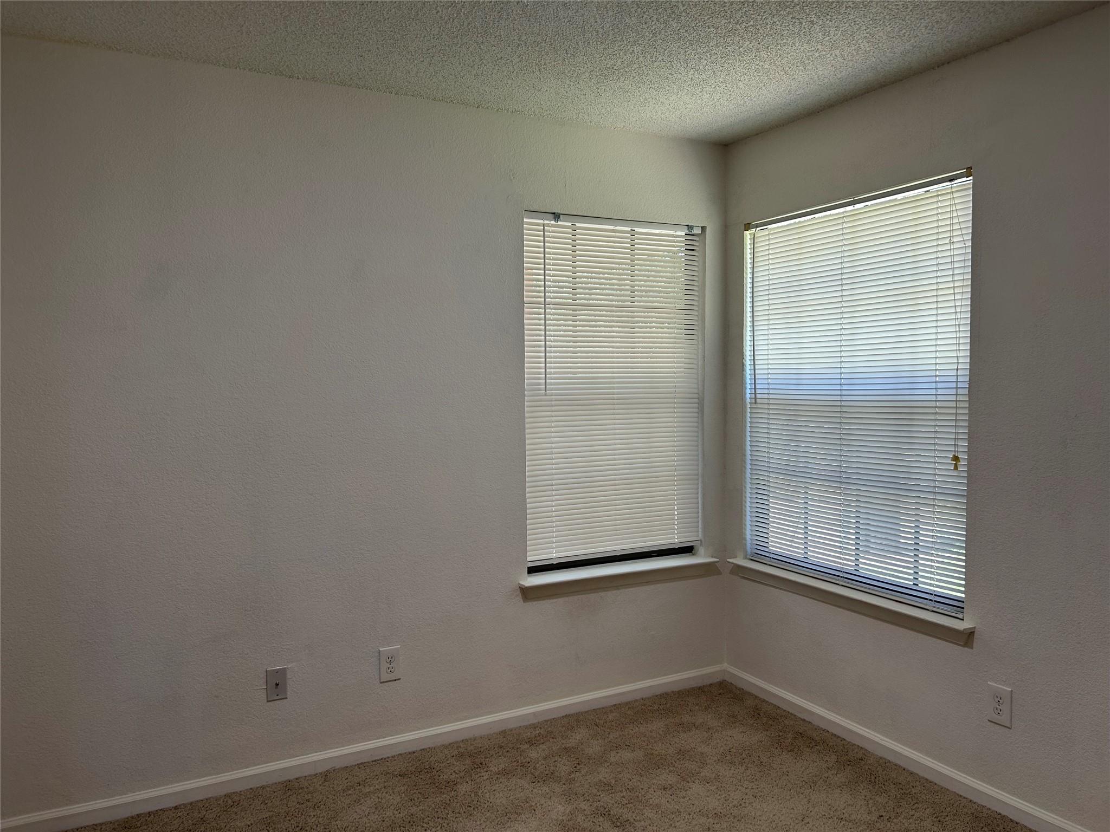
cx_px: 555
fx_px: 834
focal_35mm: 26
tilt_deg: -2.3
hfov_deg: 67.3
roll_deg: +1.3
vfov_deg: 53.1
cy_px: 416
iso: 80
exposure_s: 1/120
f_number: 1.5
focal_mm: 5.7
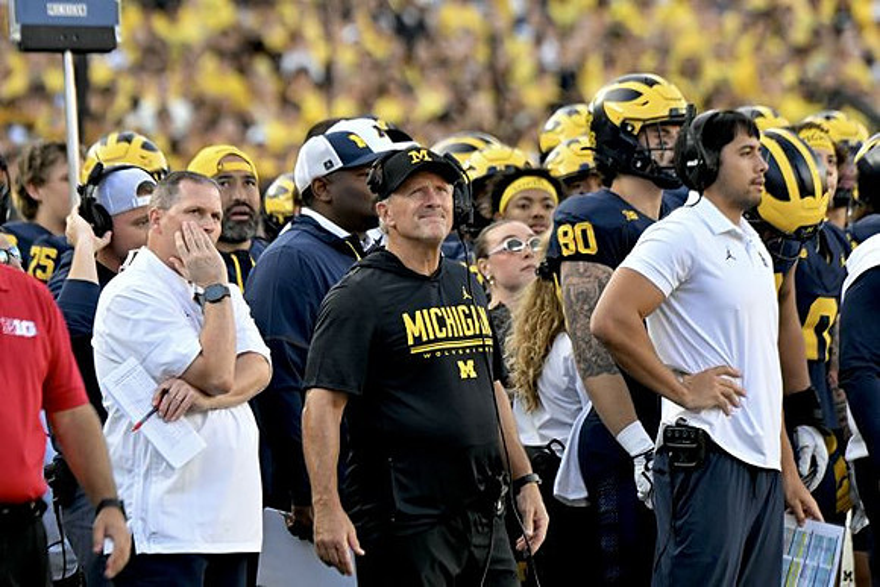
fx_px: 12102
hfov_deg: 4.2
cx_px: 440
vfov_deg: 2.8
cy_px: 294
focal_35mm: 495
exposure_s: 1/1250
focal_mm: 330
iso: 2500
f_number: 5.6
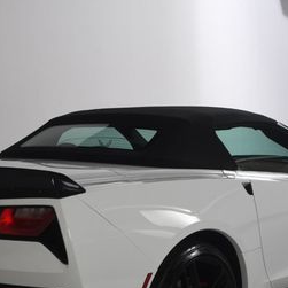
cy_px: 224
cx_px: 145
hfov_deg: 22.2
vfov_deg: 21.9
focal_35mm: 78
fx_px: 734
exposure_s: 1/160
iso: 100
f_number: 13
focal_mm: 24
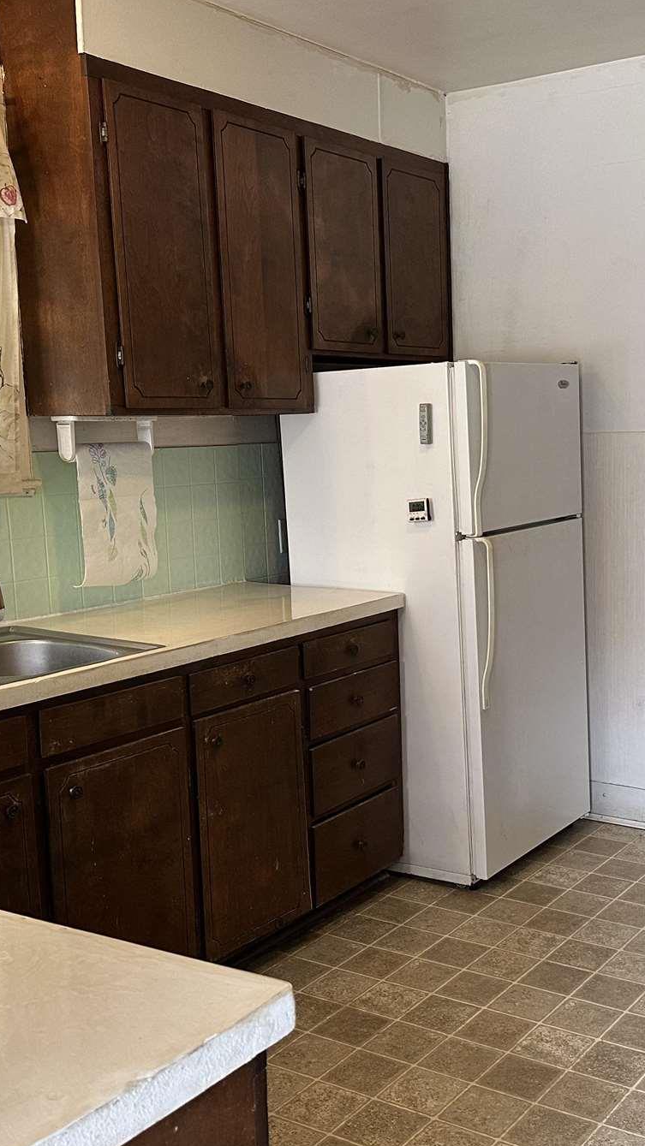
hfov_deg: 29.4
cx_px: 446
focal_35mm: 40
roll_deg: +1.3
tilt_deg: -7.5
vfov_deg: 50.5
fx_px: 1216
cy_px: 594
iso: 200
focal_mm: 6.86
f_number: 1.78
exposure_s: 1/120
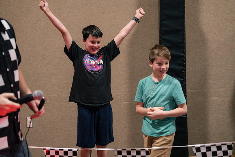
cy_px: 78
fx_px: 457
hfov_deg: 28.8
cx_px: 118
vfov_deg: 19.5
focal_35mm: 70
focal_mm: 70
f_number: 2.8
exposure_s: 1/320
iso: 2500
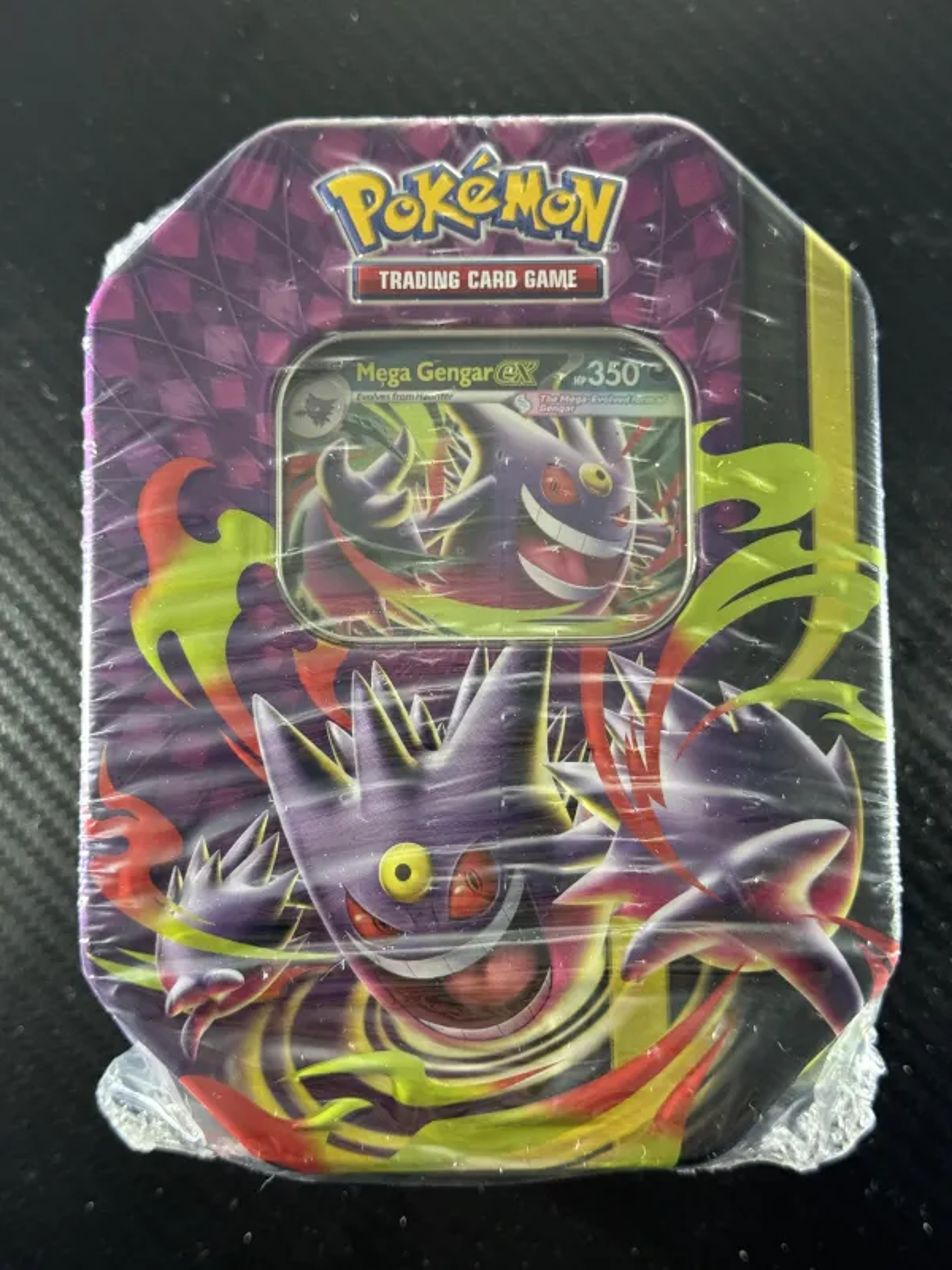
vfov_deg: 39.7
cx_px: 476
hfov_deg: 30.3
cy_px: 635
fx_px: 1760
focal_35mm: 48
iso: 250
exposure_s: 1/52
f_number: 1.78
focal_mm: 6.76
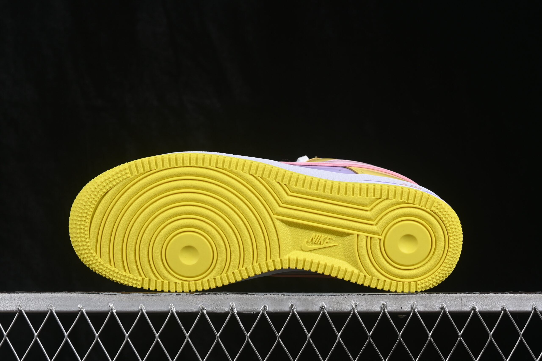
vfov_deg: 18.2
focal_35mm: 75
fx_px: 1129
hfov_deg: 27.0
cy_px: 180
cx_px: 271
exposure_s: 1/80
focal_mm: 50
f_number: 8
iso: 160
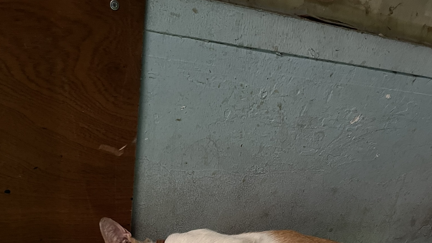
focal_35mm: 38
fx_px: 435
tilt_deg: -30.0
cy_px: 275
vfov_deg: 28.1
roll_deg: -10.0
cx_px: 216
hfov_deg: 52.8
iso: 500
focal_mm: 5.1
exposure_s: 1/25
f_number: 1.6
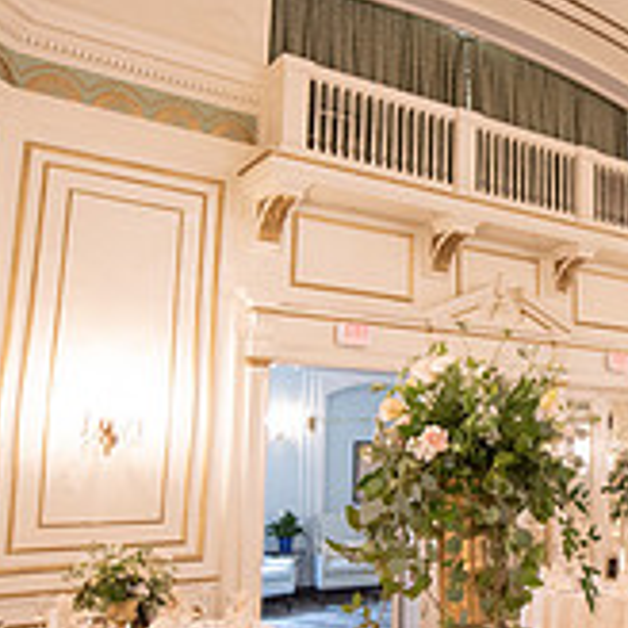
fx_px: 862
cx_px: 639
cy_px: 331
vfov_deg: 40.0
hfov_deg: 35.8
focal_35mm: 42
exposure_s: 1/60
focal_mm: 14
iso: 1000
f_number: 3.2
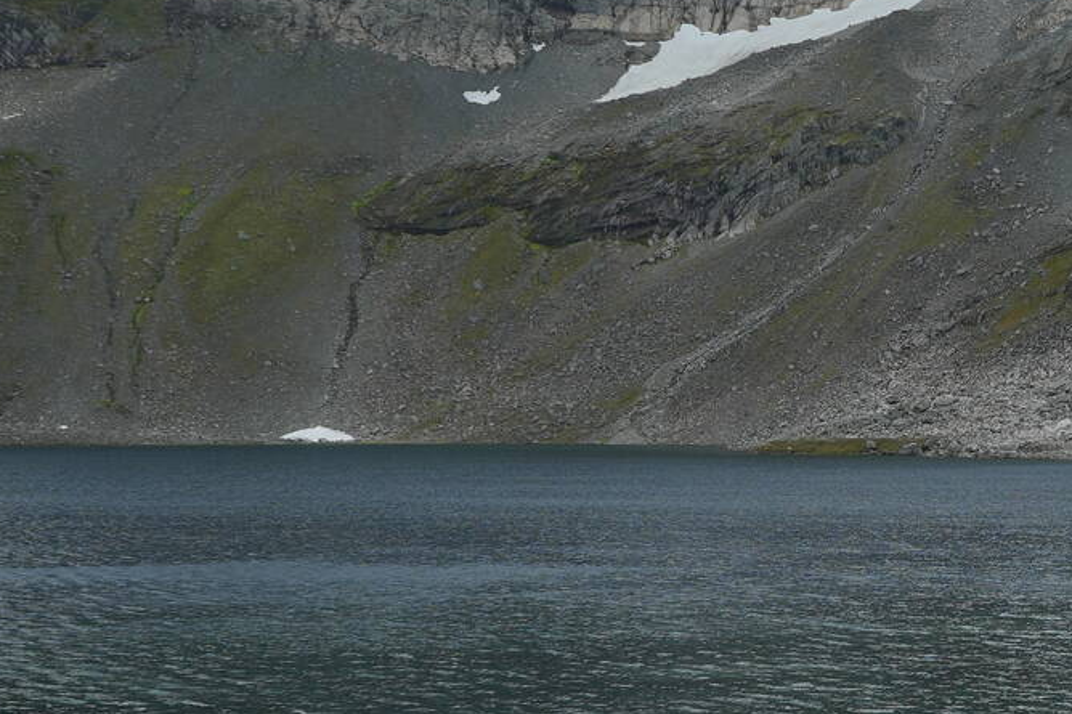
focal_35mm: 71
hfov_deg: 25.4
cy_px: 421
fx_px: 2111
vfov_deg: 19.2
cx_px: 1310
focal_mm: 18.5
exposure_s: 1/60
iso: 100
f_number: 7.1
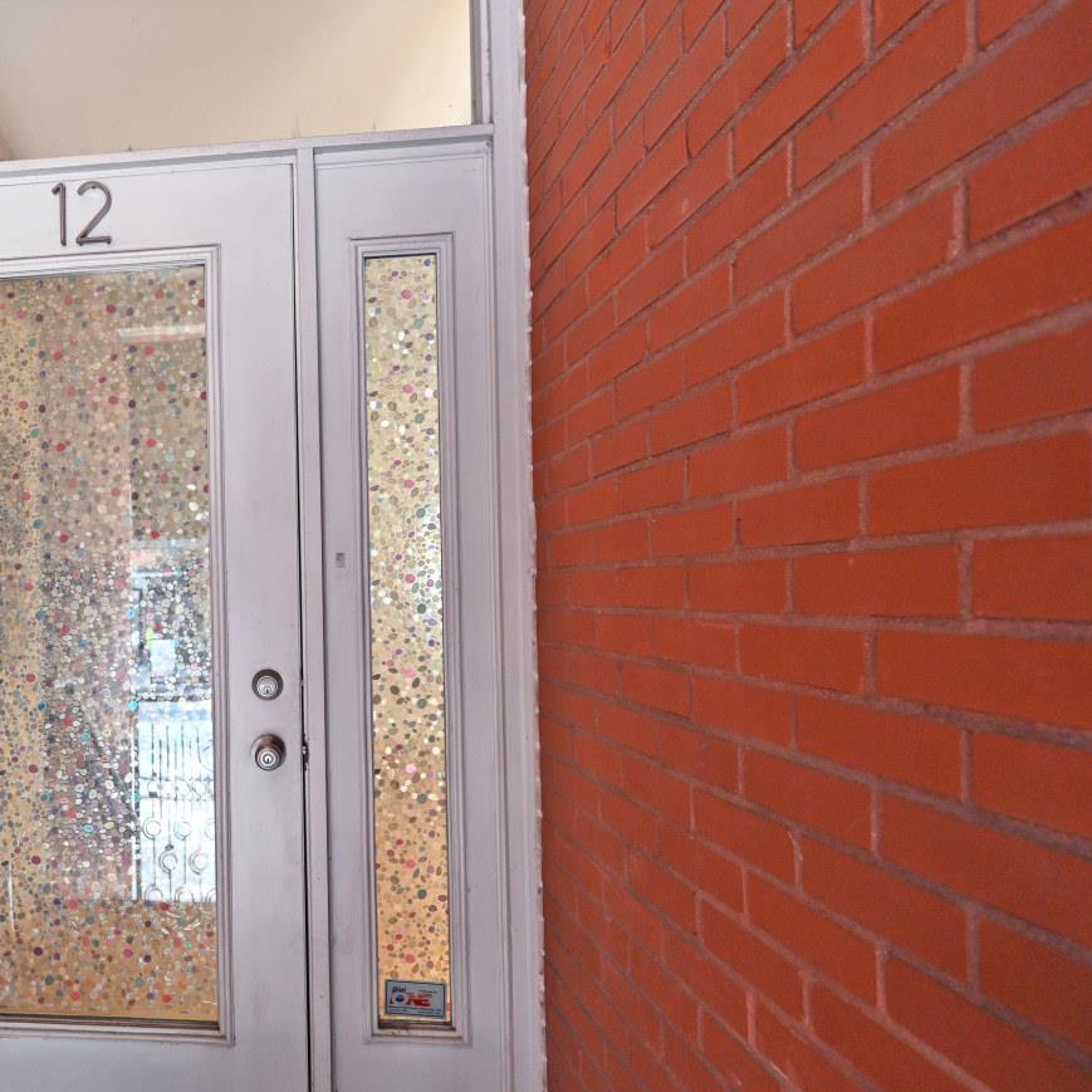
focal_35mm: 23
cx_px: 178
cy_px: 586
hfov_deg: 60.8
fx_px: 811
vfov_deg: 67.8
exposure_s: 1/125
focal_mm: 15.5
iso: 1800
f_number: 4
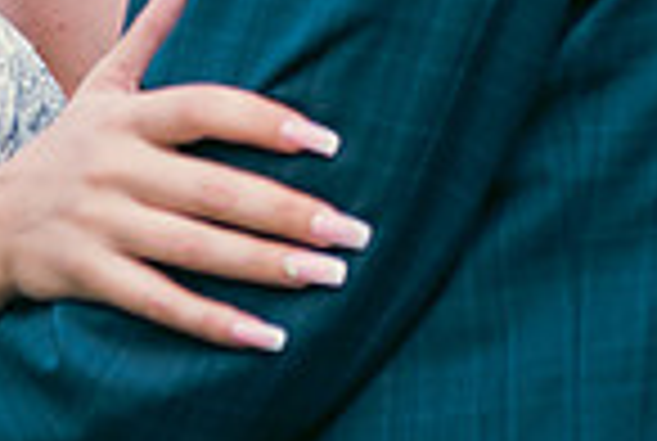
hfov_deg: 3.6
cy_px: -371
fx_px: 10515
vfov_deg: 2.4
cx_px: 68
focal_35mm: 575
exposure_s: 1/200
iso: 100
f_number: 3.5
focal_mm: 145
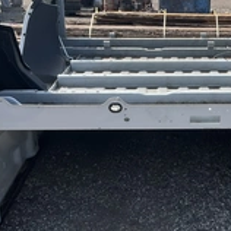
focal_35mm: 65
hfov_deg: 26.2
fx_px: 491
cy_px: 148
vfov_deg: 26.4
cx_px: 167
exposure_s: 1/869
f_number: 1.8
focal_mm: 3
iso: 25
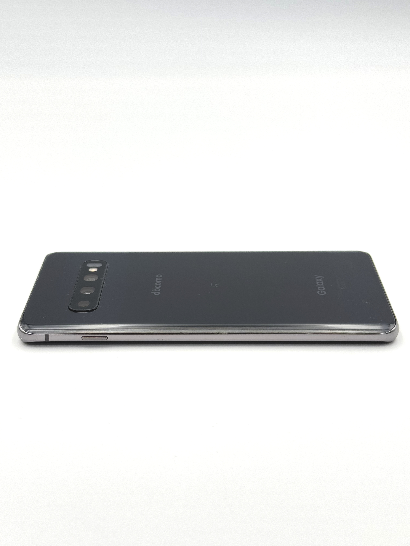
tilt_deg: -28.4
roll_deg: +0.0
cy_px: 273
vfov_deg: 39.7
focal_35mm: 48
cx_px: 205
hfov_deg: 30.3
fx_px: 758
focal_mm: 6.76
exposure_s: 1/412
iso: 64
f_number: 1.78
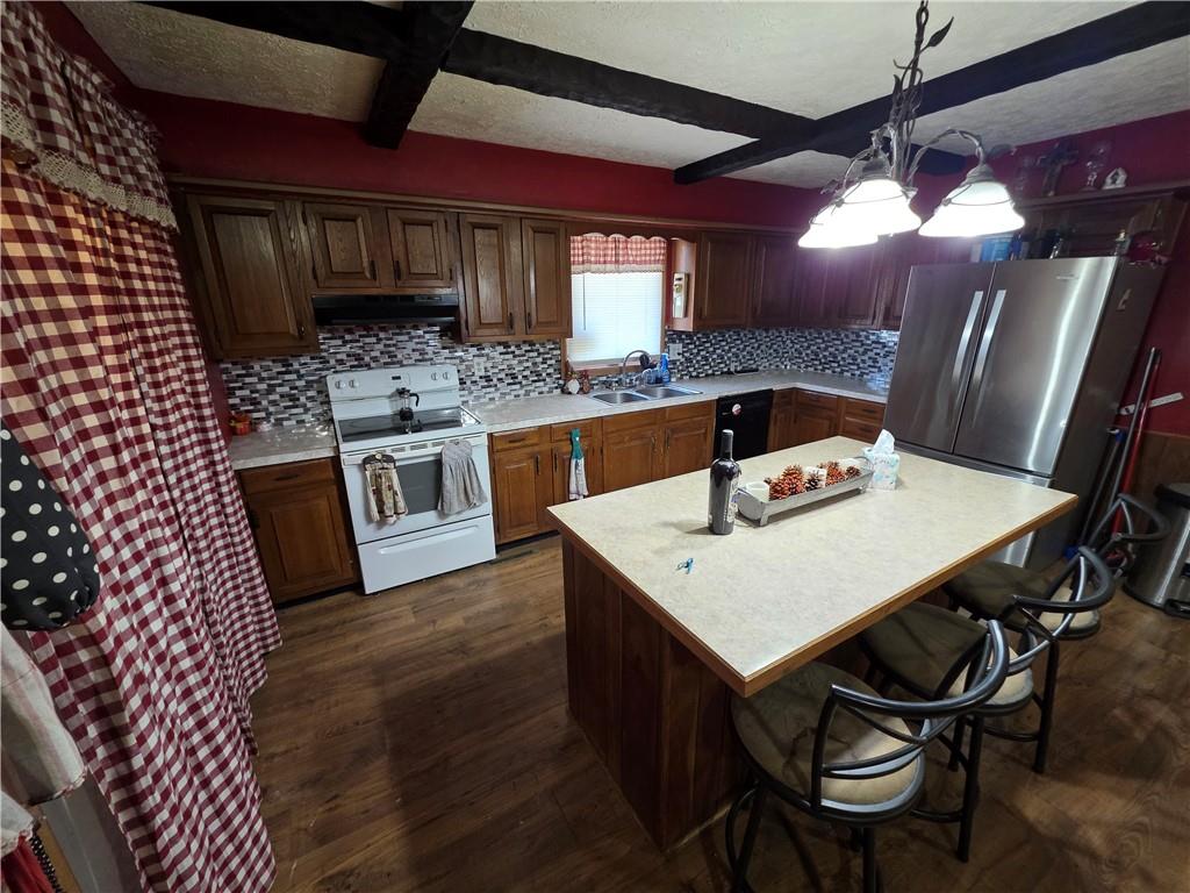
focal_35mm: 13
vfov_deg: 89.9
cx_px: 595
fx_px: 447
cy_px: 446
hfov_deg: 106.2
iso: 320
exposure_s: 1/60
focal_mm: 2.2
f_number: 1.9
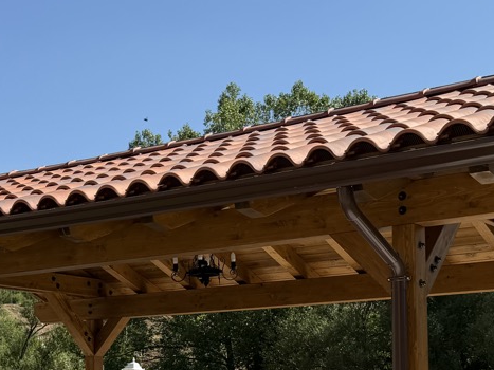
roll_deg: +0.6
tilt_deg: +5.3
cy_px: 301
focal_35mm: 72
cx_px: 239
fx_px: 1027
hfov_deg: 27.0
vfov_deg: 20.2
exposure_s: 1/4405
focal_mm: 6.76
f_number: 1.78
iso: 80
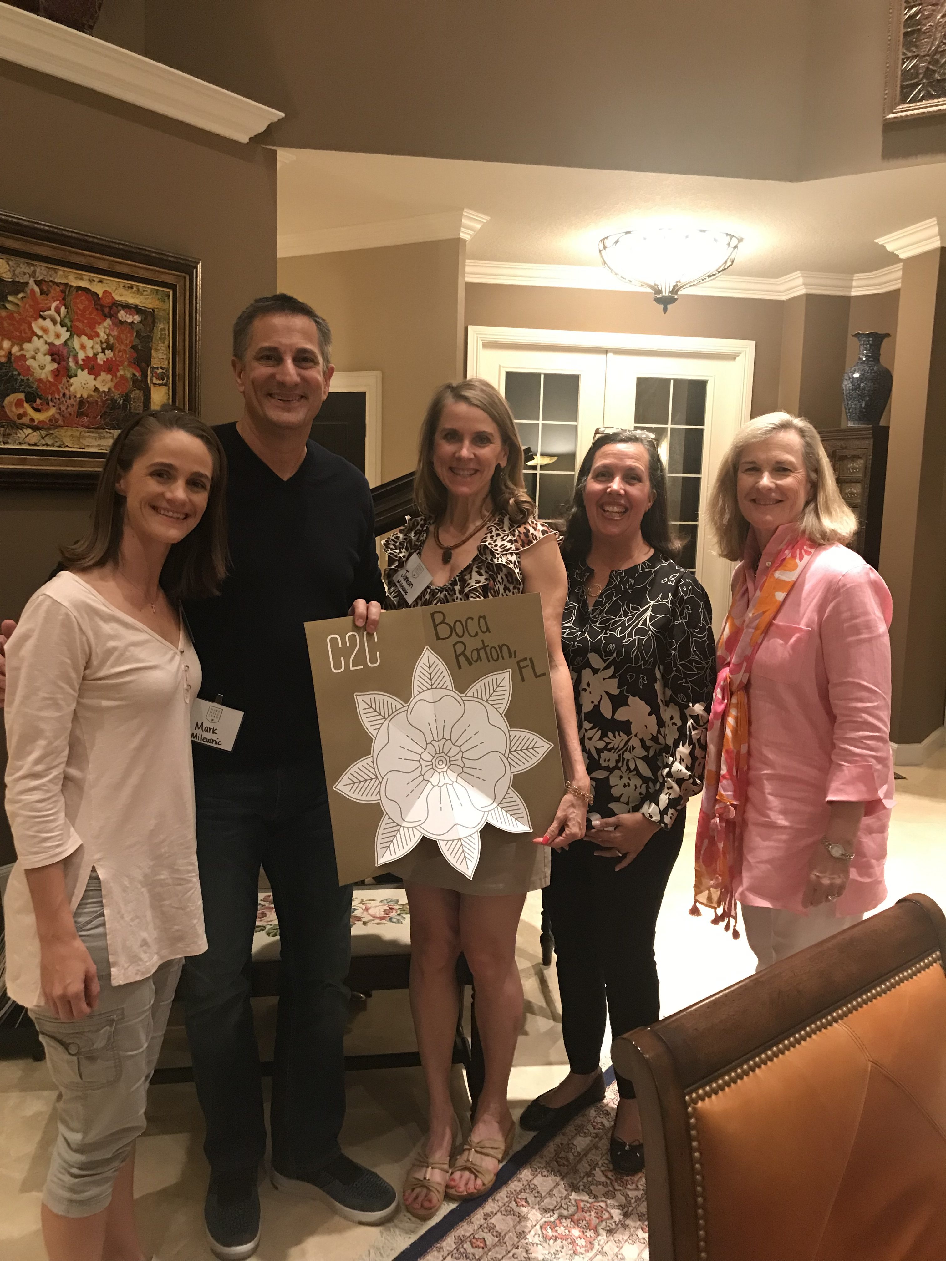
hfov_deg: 49.7
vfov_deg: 63.4
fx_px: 1020
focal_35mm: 28
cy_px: 630
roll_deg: -1.9
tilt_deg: -8.3
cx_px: 473
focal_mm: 3.99
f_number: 1.8
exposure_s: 1/11
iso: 100
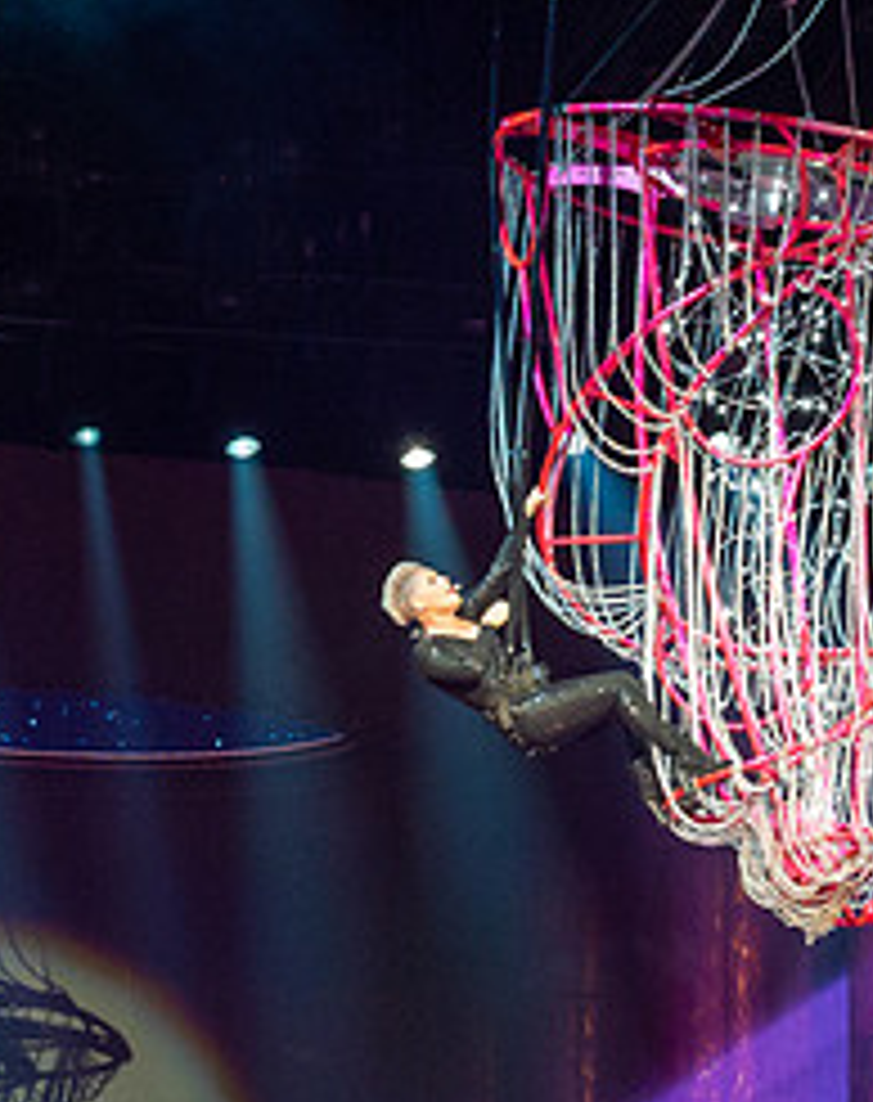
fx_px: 10335
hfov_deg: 4.8
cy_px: 684
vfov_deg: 6.1
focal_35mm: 318
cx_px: 562
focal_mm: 45.9
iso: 800
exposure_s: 1/100
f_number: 6.3
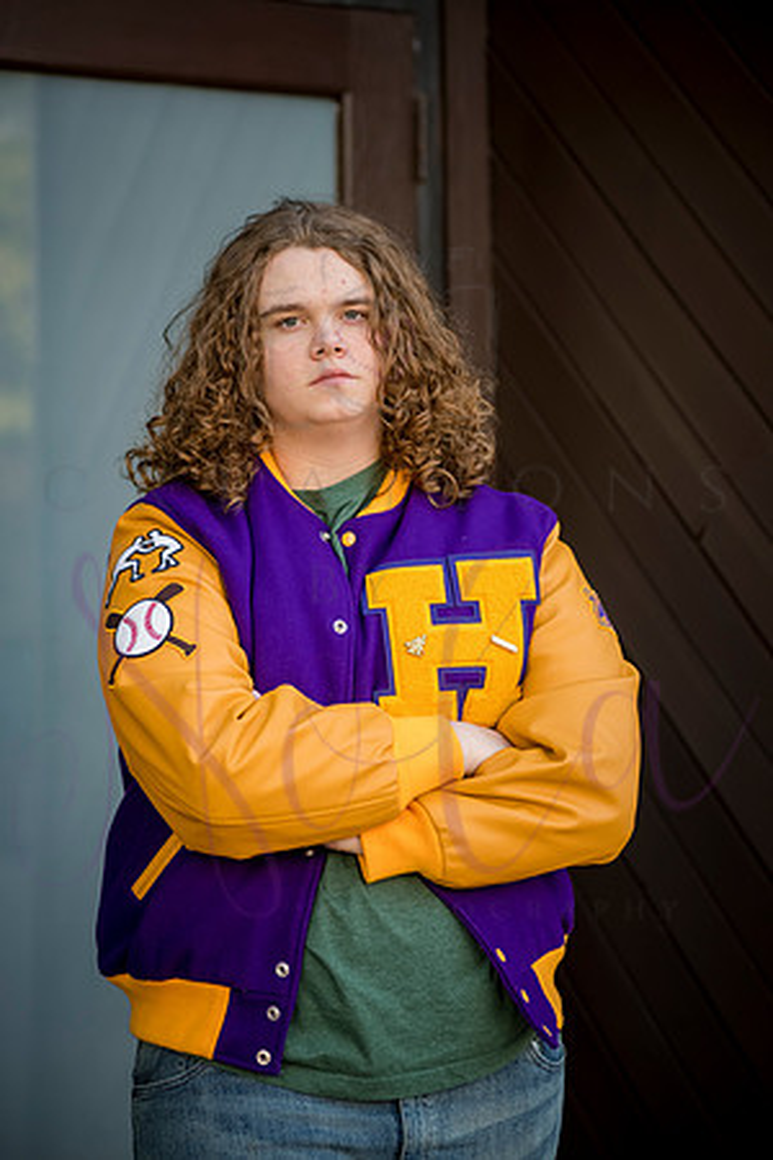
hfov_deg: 13.0
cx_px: 386
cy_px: 580
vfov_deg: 19.5
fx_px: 3382
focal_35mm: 105
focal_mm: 105
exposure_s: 1/400
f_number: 3.5
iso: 640
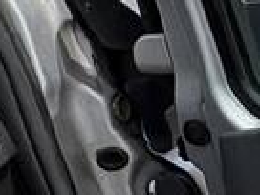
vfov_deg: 16.1
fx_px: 691
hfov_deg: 11.9
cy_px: 88
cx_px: 755
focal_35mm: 92
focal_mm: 2.22
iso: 64
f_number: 2.2
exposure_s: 1/956
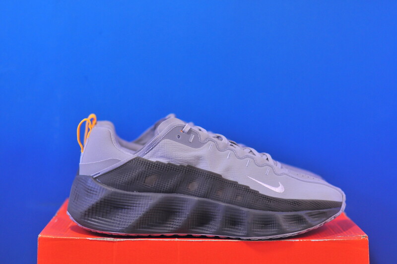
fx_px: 826
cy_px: 132
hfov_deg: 27.0
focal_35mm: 75
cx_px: 198
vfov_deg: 18.1
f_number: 2.5
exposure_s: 1/320
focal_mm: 50
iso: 250
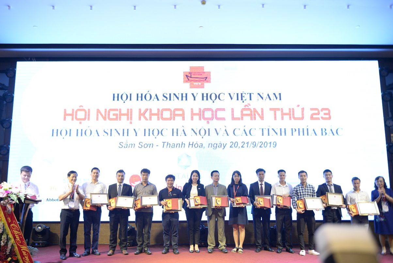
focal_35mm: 32
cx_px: 196
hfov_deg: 58.7
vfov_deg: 41.2
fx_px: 349
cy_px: 132
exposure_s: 1/200
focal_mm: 32
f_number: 2.8
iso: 1000
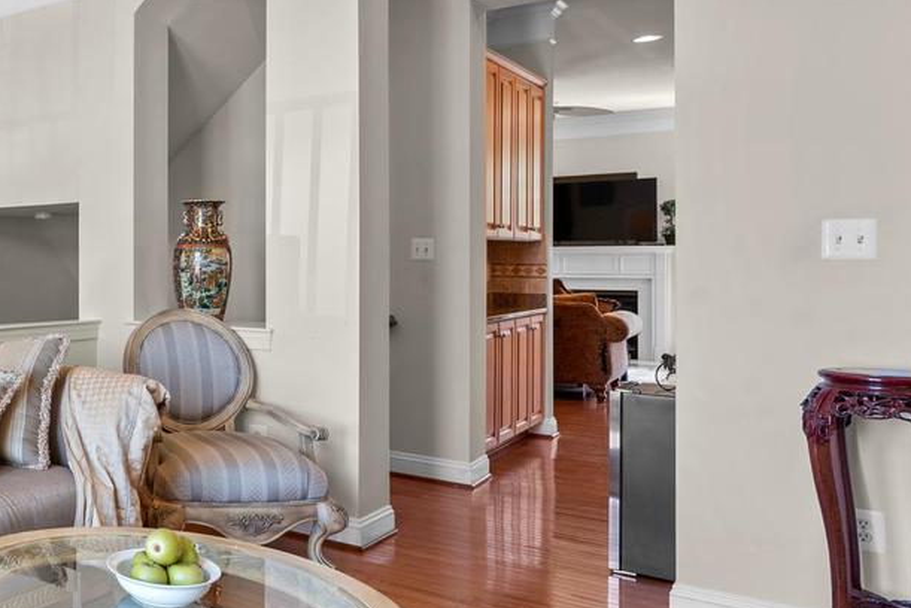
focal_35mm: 33
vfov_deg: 40.0
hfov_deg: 44.2
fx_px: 835
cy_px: 282
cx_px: -85
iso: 160
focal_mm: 14
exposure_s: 1/8
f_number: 8
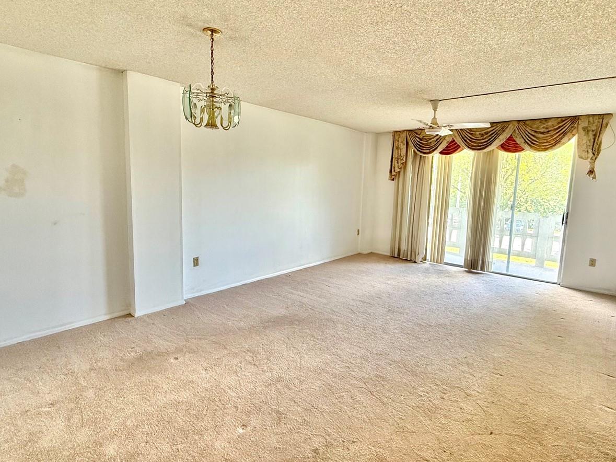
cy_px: 220
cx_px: 309
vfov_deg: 68.6
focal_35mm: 19
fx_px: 338
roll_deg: -2.2
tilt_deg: -6.5
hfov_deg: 84.7
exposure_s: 1/99
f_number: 2.2
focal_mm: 2.22
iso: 125
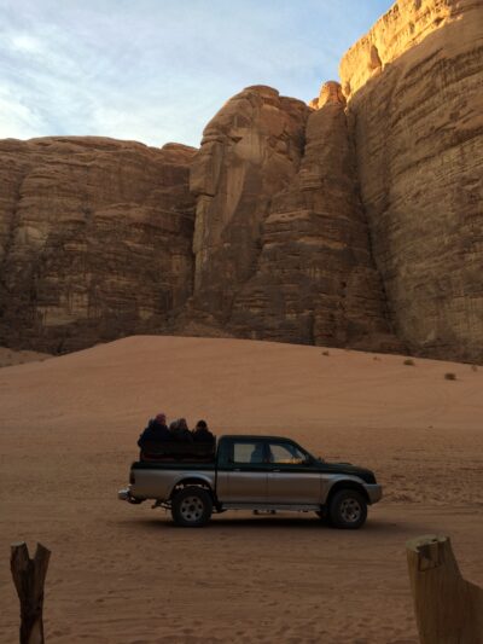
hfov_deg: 46.8
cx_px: 242
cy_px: 322
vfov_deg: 60.0
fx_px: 558
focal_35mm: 30
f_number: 2.2
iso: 32
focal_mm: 4.12
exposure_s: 1/394
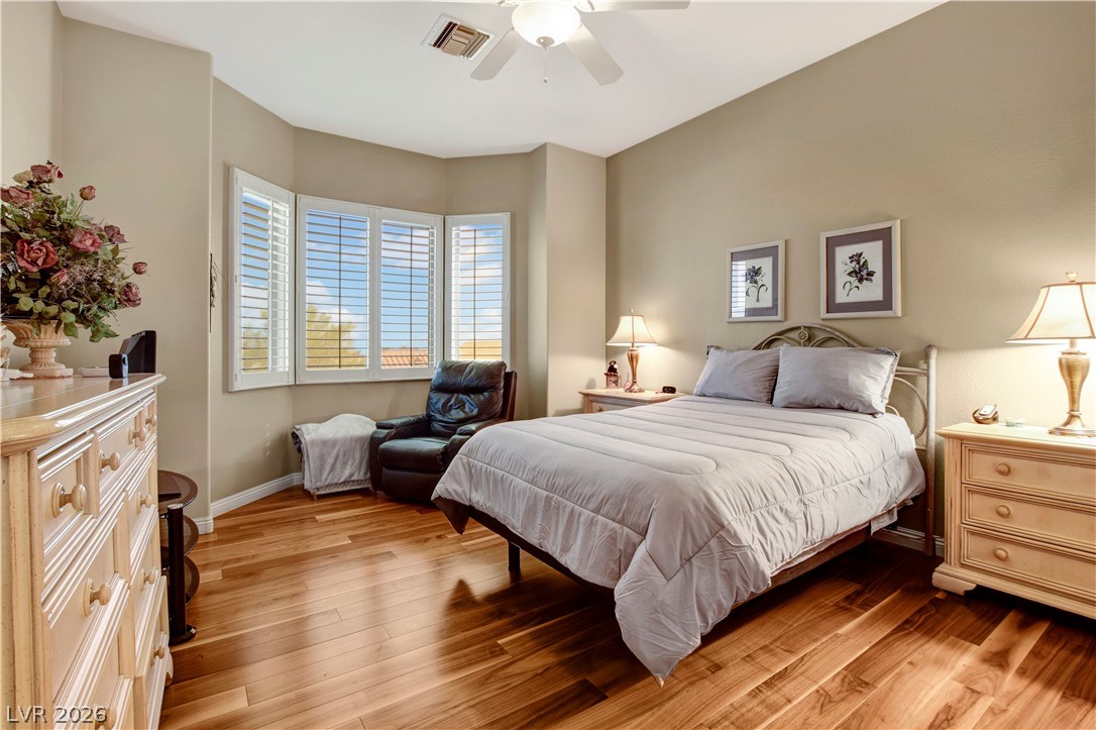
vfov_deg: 77.3
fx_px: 456
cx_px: 548
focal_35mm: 15
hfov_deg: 100.4
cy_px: 365
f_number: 8
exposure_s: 1/6
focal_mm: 10
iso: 400
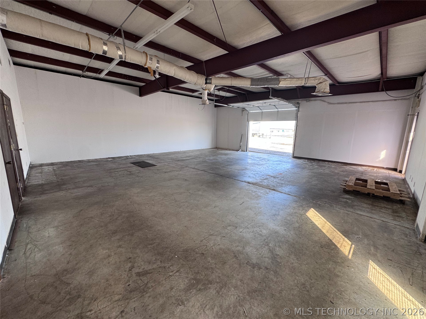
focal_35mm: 14
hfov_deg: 102.1
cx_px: 213
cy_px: 160
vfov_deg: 85.7
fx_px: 172
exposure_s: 1/99
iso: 80
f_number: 2.2
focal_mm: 2.22
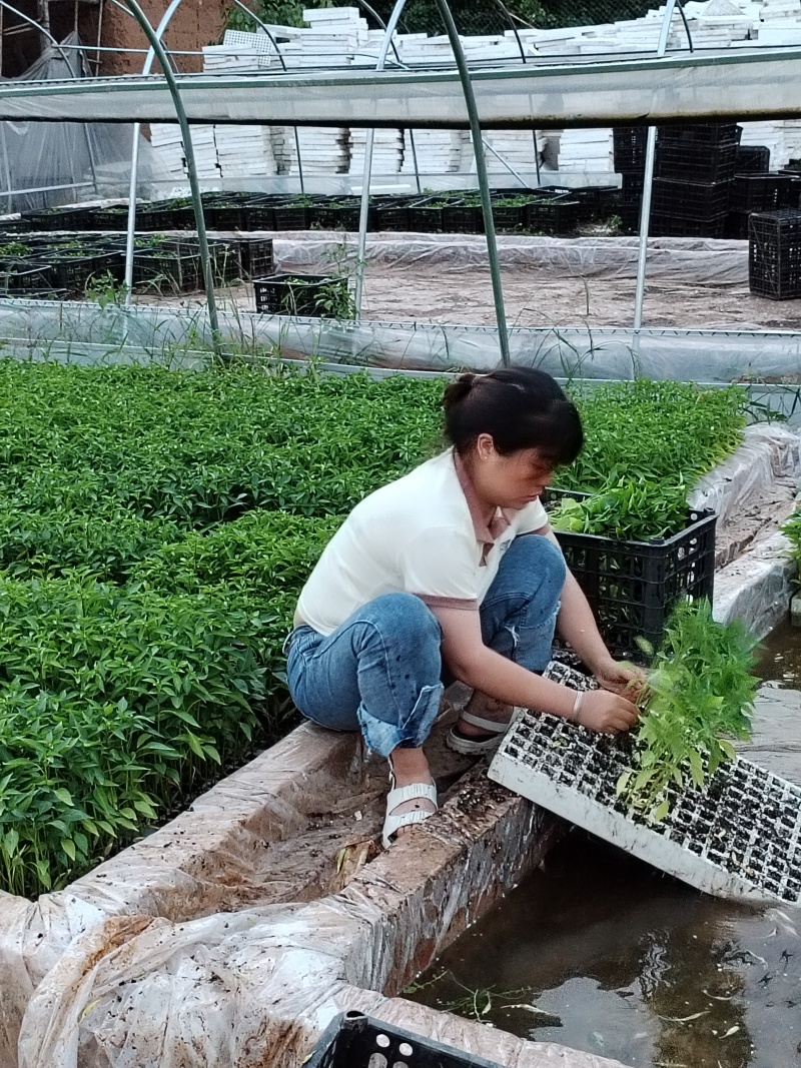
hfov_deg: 28.6
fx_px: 1574
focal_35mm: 51
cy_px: 534
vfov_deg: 37.5
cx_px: 400
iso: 1785
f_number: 1.8
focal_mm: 4.26
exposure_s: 1/100
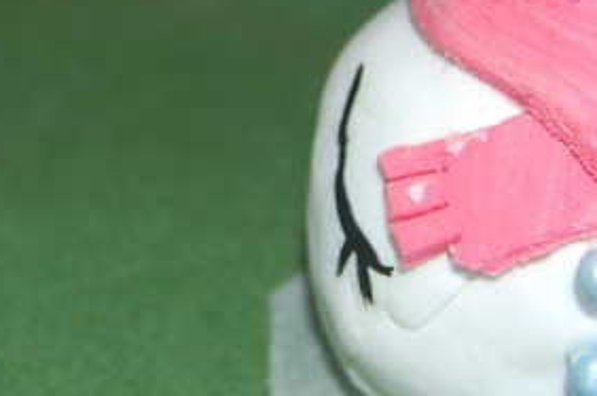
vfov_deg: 12.4
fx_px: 1804
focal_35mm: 109
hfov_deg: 18.7
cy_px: 16
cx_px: 174
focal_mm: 20
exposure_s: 1/60
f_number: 3.8
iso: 200
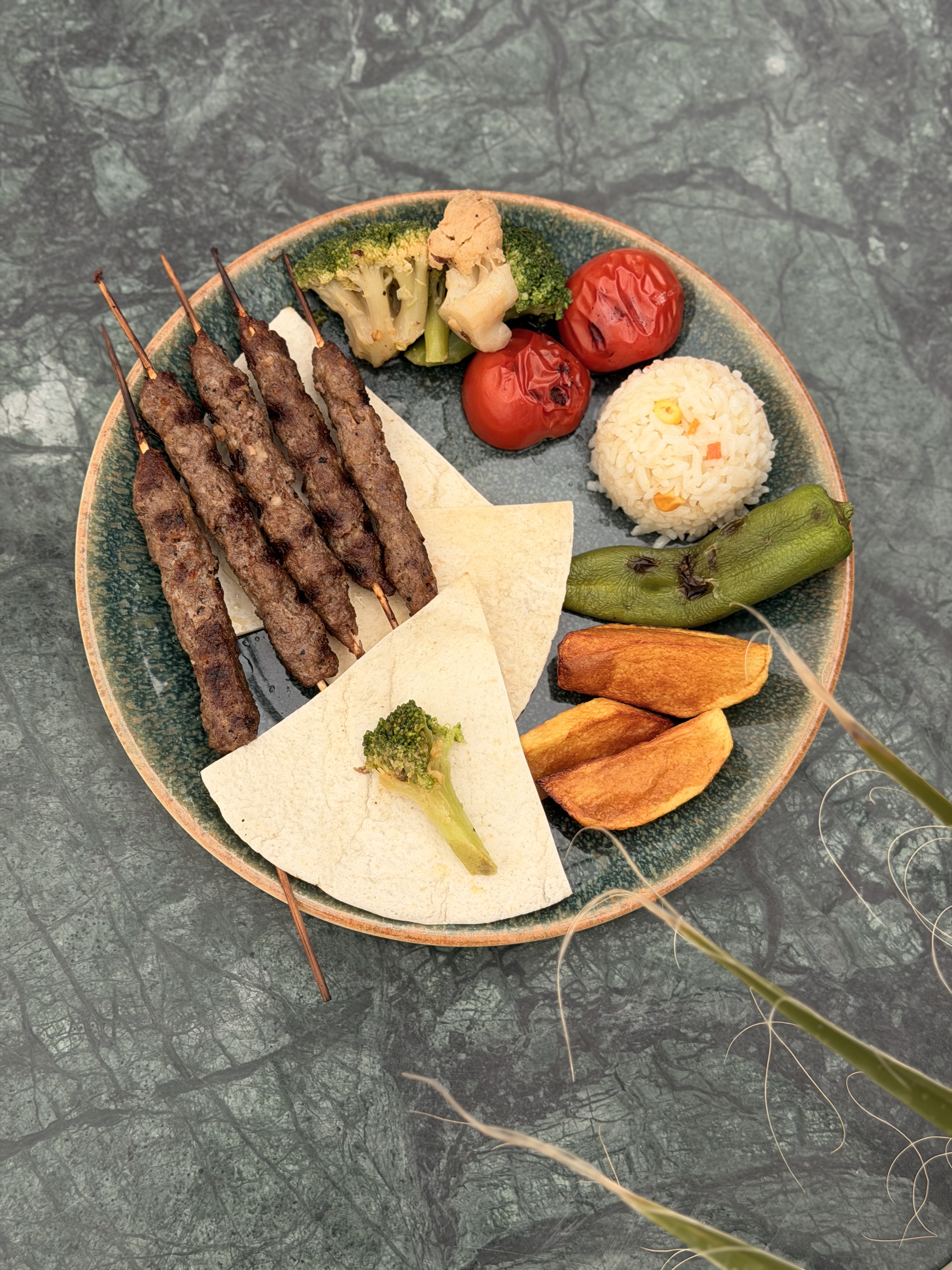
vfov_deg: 39.7
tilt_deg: -76.8
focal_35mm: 48
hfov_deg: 30.3
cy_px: 635
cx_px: 476
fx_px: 1760
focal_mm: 6.76
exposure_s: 1/1353
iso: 64
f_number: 1.78
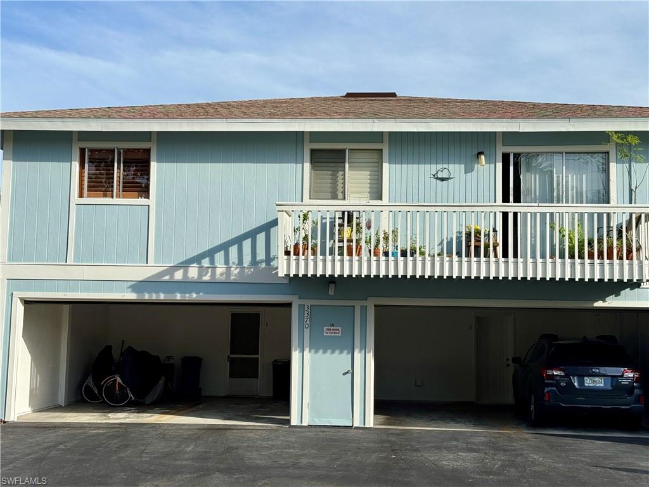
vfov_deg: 30.3
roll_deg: -1.6
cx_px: 324
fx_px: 900
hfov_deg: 39.7
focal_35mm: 48
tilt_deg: +5.3
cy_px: 244
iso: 64
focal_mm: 6.76
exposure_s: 1/4878
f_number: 1.78
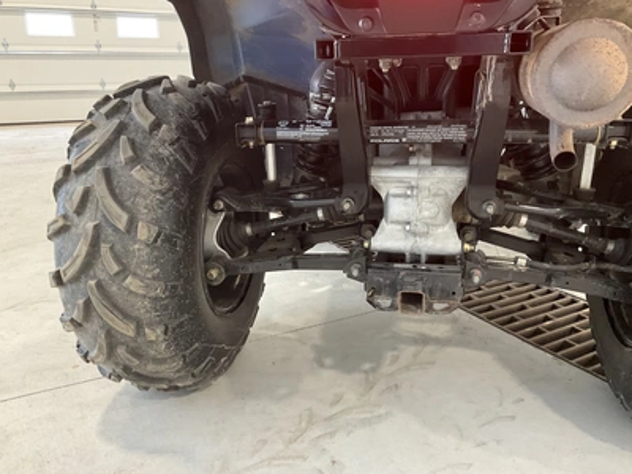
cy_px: 237
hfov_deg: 61.7
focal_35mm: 29
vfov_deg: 48.2
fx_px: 529
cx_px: 316
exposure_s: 1/47
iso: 125
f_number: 1.8
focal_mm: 3
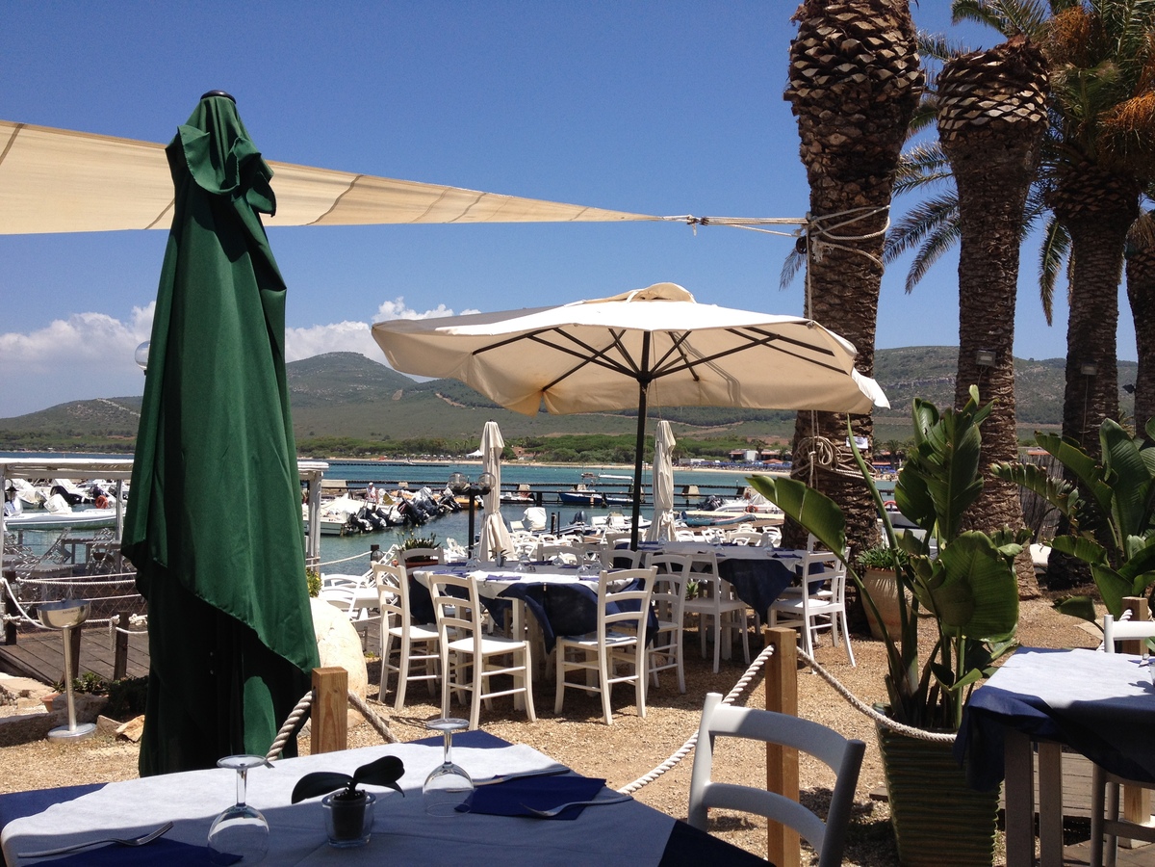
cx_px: 578
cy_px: 434
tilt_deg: -0.8
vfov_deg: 40.7
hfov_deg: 52.6
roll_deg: -0.5
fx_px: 1168
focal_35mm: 35
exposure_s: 1/1972
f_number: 2.4
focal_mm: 4.28
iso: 50
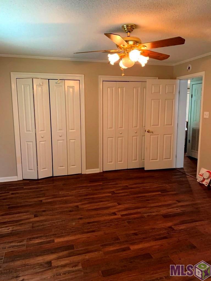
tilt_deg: -8.2
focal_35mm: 26
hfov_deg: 53.1
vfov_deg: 67.3
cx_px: 106
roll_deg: +0.0
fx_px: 211
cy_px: 140
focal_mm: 4.25
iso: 320
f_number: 1.8
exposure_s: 1/60
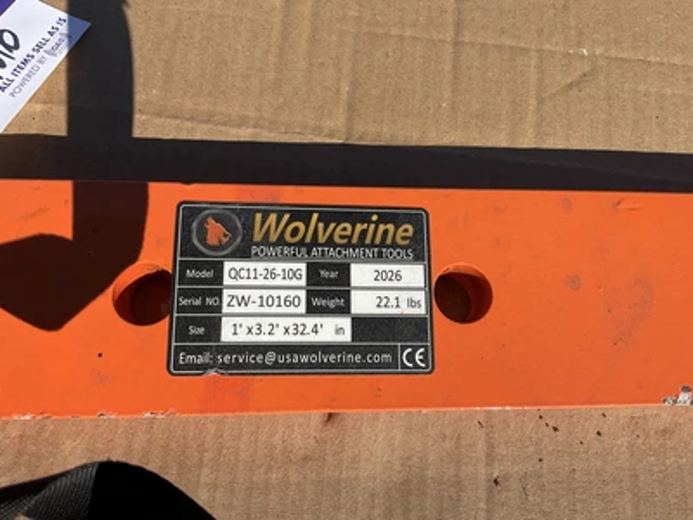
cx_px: 346
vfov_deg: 48.2
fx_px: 581
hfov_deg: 61.7
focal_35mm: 29
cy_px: 260
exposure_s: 1/2320
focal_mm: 3
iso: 25
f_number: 1.8
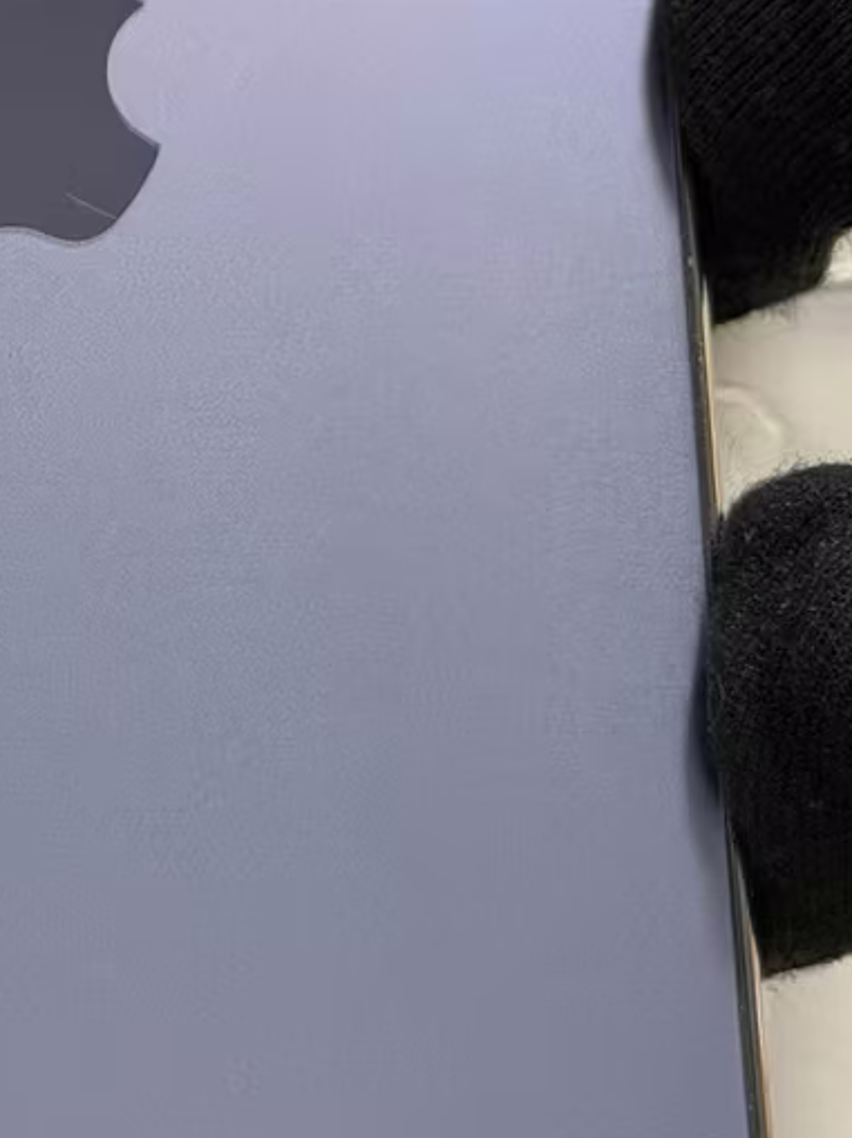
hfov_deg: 9.7
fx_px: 4962
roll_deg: +0.2
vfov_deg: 13.0
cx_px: -116
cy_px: 235
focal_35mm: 151
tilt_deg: +2.1
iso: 80
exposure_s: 1/50
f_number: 1.78
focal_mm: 6.76
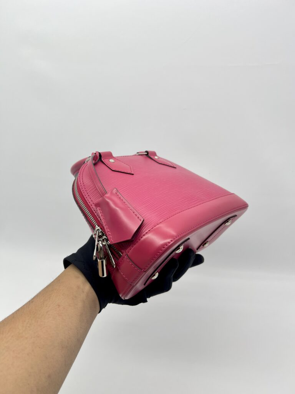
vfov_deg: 67.3
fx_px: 295
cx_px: 148
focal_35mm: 26
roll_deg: -0.2
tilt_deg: -21.3
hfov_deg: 53.1
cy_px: 197
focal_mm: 5.7
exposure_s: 1/121
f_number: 1.5
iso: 32
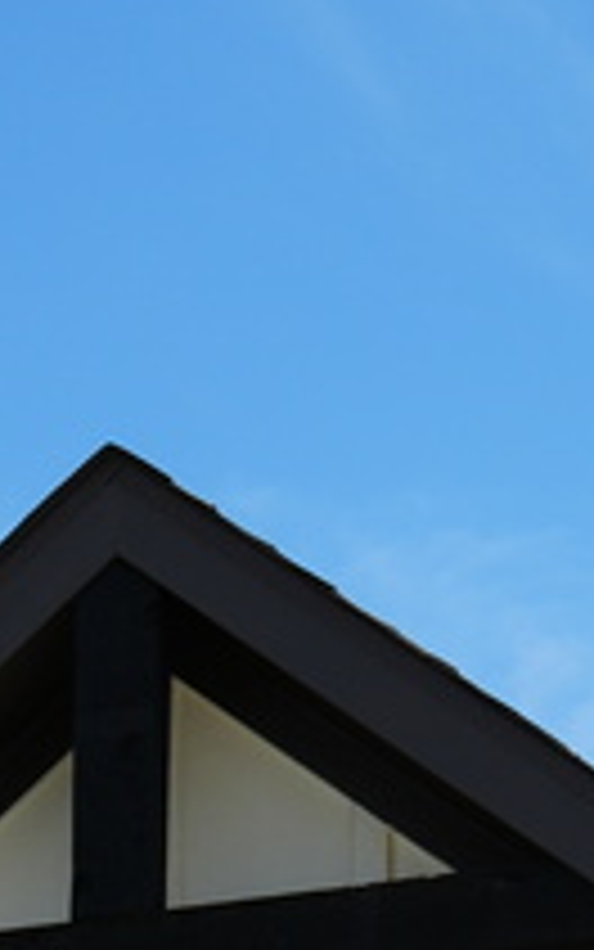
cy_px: 2728
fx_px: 5669
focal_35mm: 219
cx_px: -126
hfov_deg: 6.0
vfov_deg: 8.3
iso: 100
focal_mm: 28
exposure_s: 1/200
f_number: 10
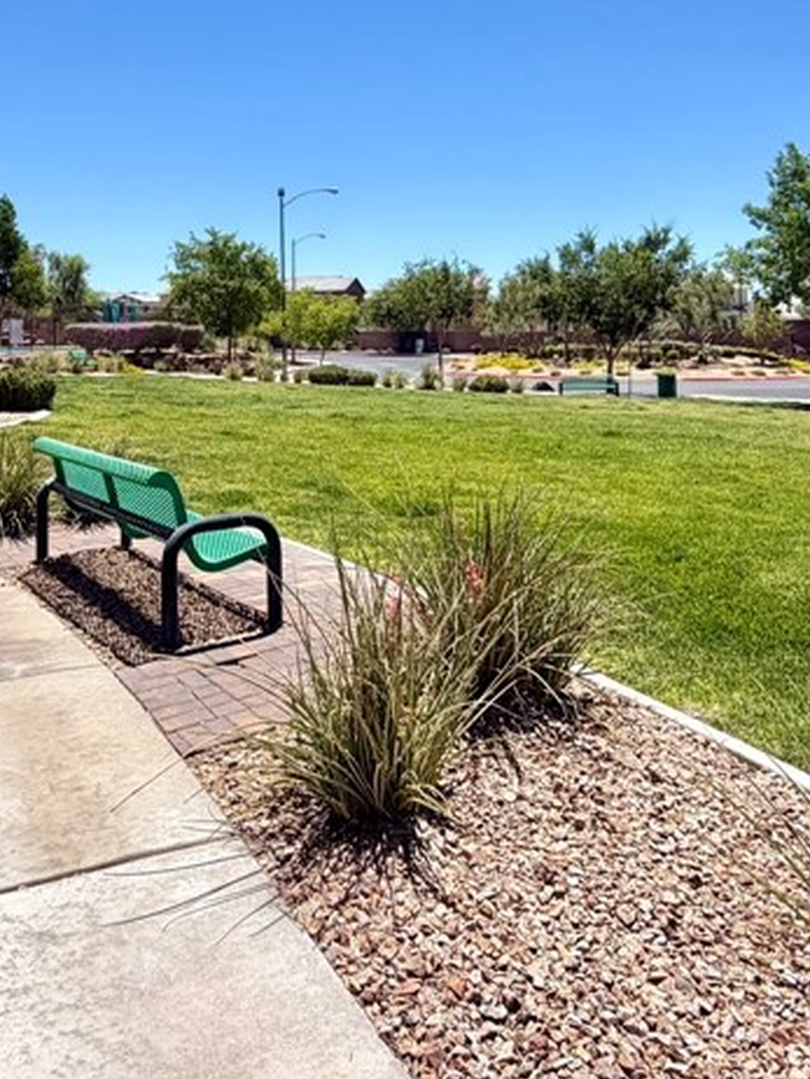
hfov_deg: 45.3
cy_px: 315
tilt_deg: +2.5
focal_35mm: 31
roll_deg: +0.2
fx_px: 966
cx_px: 338
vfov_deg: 56.4
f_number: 2.2
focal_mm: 2.22
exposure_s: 1/1033
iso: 20
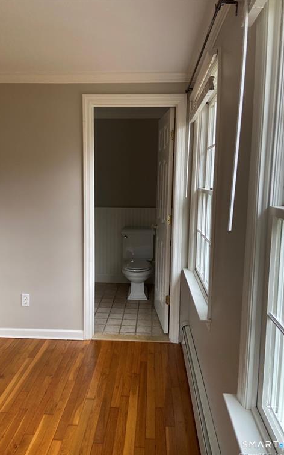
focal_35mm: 28
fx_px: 347
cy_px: 229
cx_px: 131
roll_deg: -1.9
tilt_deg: -7.6
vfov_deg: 66.5
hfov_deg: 44.5
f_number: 1.8
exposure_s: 1/121
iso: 80
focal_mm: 4.25
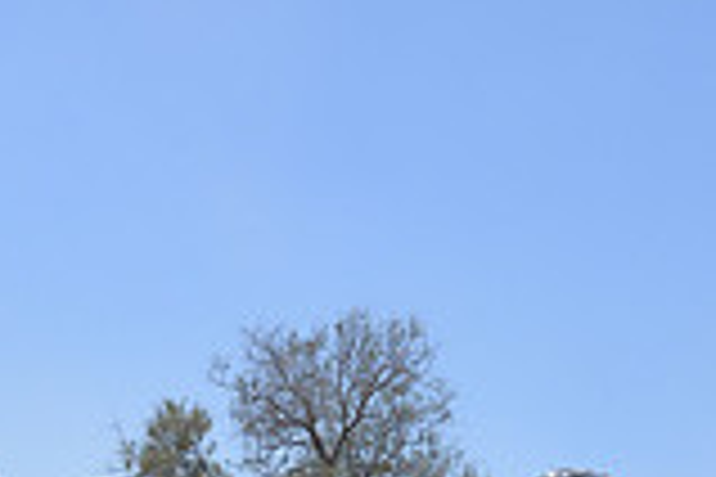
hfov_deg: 19.9
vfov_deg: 12.3
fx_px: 2029
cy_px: 853
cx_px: 495
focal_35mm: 102
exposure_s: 1/2000
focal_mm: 28
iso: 400
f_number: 7.1
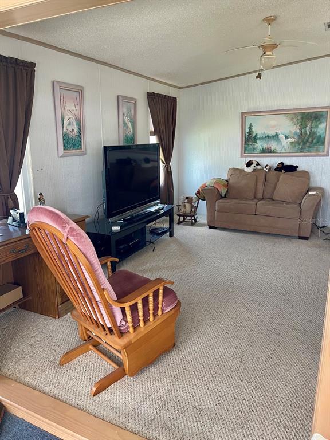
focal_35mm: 25
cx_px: 165
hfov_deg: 54.9
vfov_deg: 69.4
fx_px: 318
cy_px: 220
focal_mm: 5.1
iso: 125
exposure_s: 1/90
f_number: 1.6
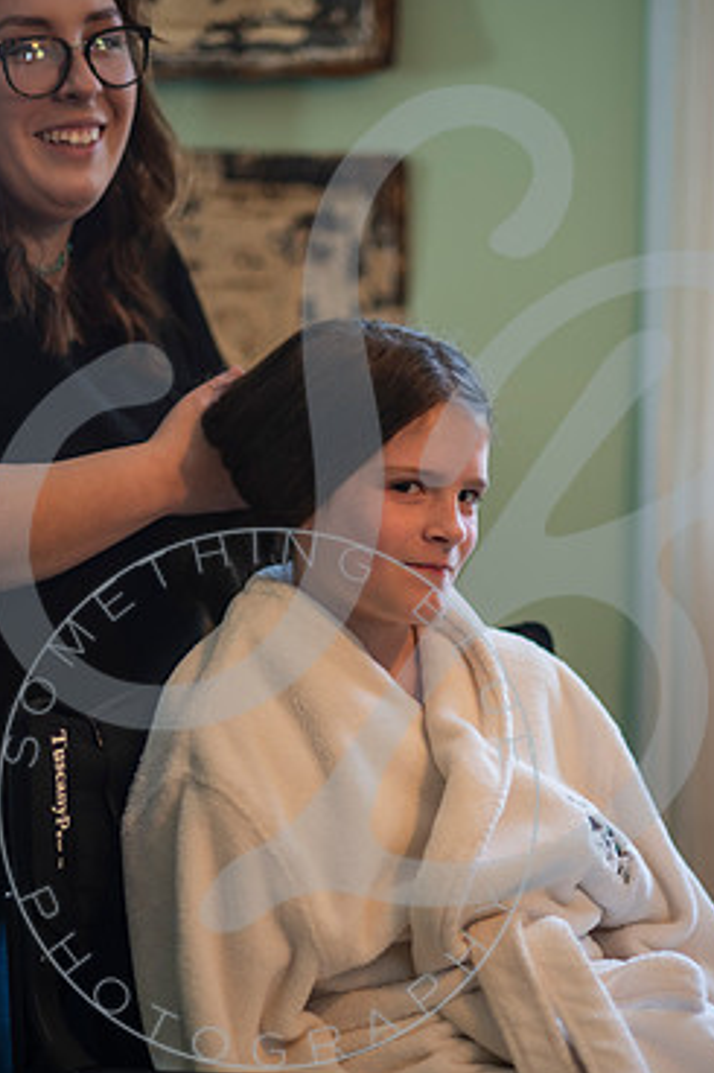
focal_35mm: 104
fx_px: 3097
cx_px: 399
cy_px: 577
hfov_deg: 13.2
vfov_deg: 19.6
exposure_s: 1/160
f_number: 1.8
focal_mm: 85
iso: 400
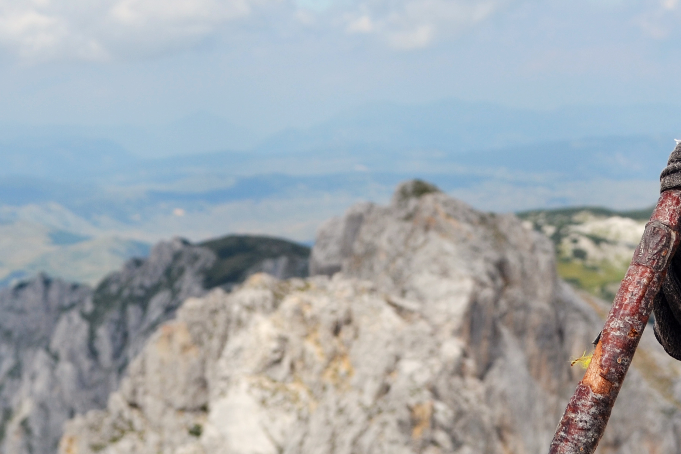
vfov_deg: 13.0
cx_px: 383
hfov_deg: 19.4
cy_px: 88
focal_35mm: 105
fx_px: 1986
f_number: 9
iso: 100
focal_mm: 28
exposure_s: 1/320
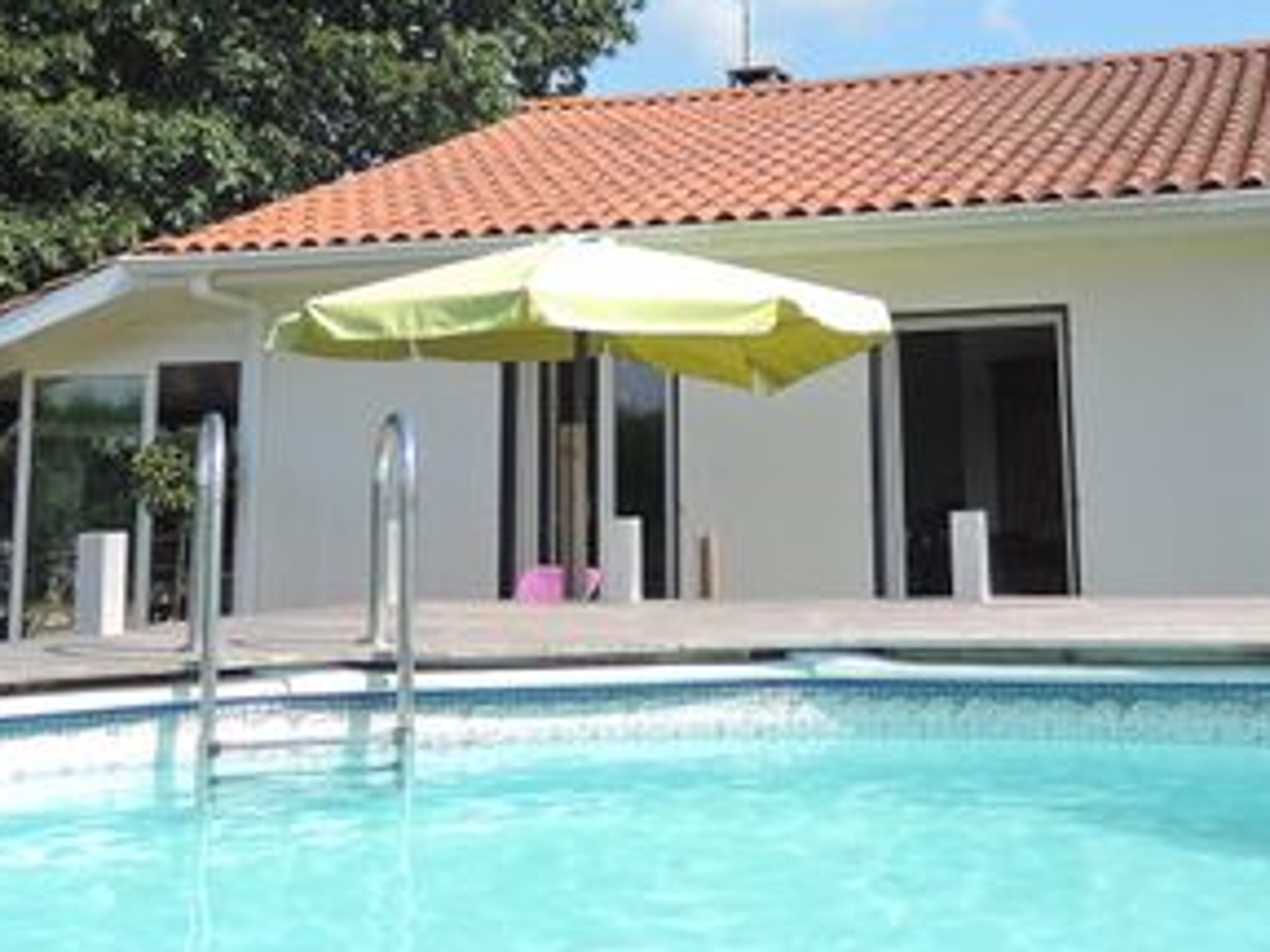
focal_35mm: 50
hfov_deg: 37.9
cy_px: 84
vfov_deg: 28.0
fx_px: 1834
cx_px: 803
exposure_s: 1/200
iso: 80
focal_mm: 5.1
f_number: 2
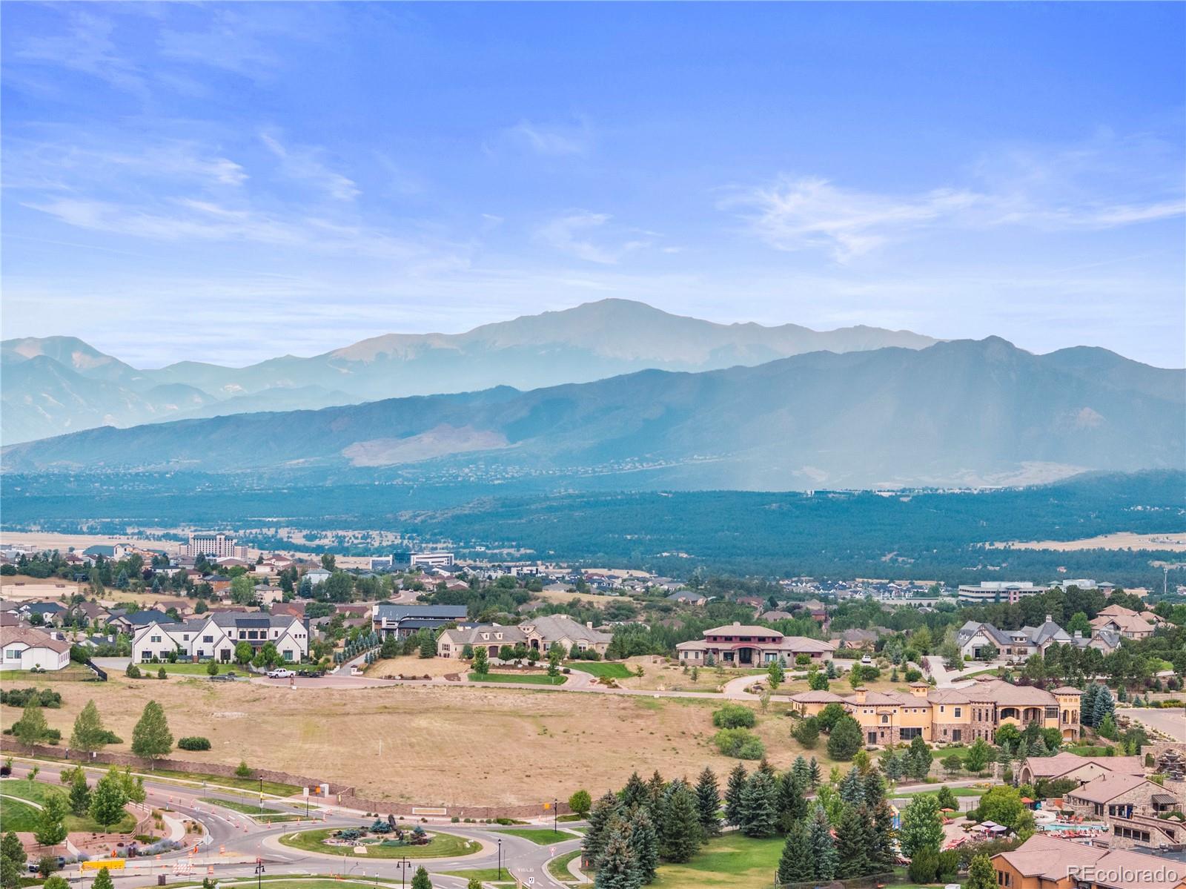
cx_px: 593
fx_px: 2398
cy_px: 444
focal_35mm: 70
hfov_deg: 27.8
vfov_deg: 21.0
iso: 240
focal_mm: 19.35
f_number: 2.8
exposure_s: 1/160
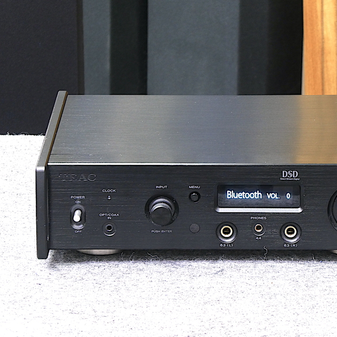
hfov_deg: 8.6
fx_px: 2247
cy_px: 169
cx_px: 226
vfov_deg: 8.6
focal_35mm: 204
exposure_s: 1/1.3
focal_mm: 30.9
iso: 200
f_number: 5.6
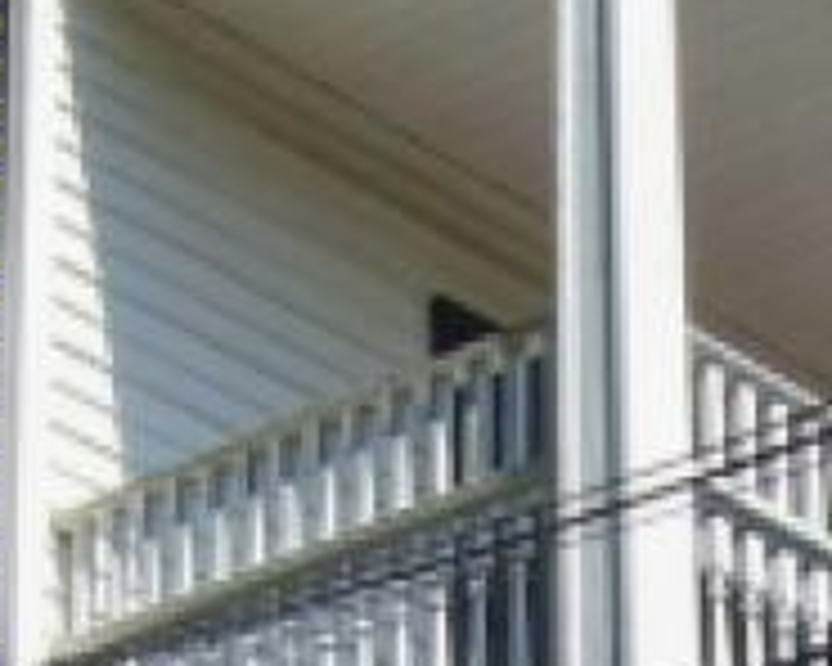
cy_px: 1199
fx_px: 4802
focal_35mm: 195
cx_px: 652
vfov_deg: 7.7
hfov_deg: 9.9
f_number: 4.8
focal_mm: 6
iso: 80
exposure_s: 1/500
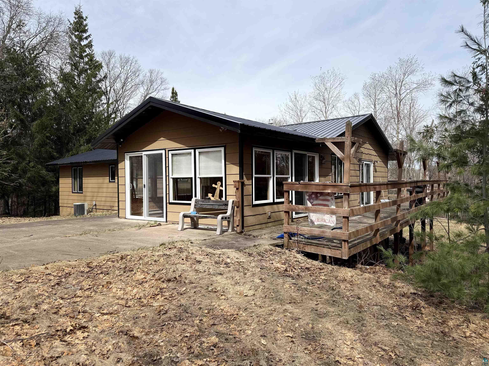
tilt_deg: -0.7
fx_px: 339
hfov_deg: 71.6
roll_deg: +0.5
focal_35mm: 24
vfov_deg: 56.8
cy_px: 183
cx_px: 244
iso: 80
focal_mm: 6.76
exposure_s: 1/5714
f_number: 1.78
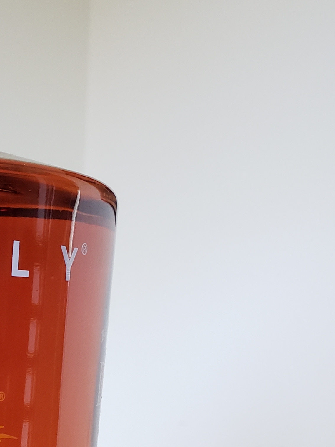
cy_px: 508
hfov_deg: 19.6
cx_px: -100
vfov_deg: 25.8
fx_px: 890
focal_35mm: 69
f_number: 2.4
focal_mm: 4.3
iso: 320
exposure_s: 1/60
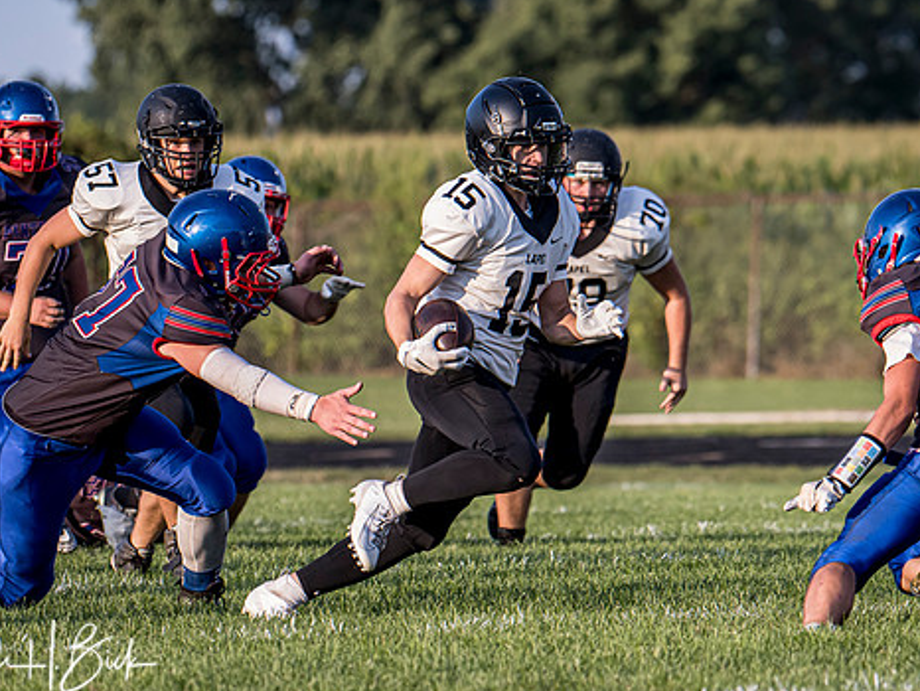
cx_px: 448
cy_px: 341
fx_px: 13269
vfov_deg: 3.0
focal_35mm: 499
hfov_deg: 4.0
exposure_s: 1/1600
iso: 500
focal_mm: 200
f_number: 4
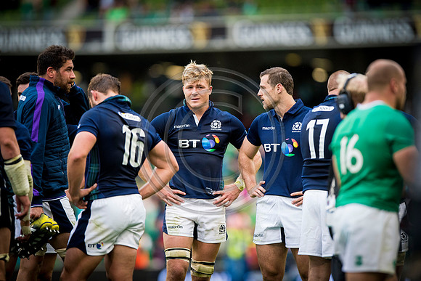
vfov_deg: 3.4
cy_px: 140
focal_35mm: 400
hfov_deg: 5.2
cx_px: 210
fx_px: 4679
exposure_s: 1/2500
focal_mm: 400
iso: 2000
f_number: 3.5
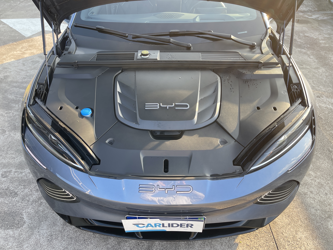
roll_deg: +0.2
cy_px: 125
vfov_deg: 54.9
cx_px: 166
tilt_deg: -38.3
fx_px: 240
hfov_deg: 69.4
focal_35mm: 25
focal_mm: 5.1
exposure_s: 1/131
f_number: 1.6
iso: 32
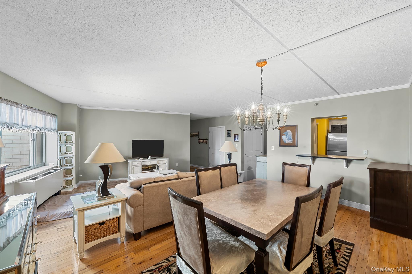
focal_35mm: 14
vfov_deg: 81.2
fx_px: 160
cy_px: 137
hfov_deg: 104.3
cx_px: 206
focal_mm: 14
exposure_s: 2
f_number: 10
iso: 200
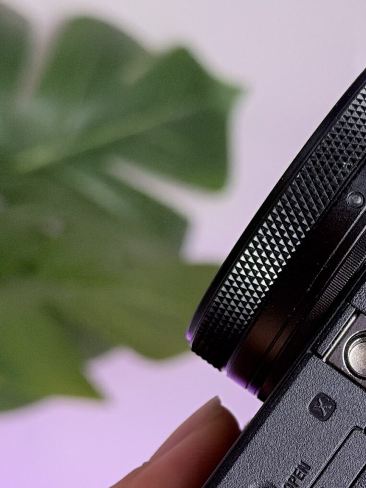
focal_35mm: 121
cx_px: 377
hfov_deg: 12.1
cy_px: 357
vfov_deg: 16.2
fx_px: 1706
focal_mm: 6.76
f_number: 1.78
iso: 100
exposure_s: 1/103
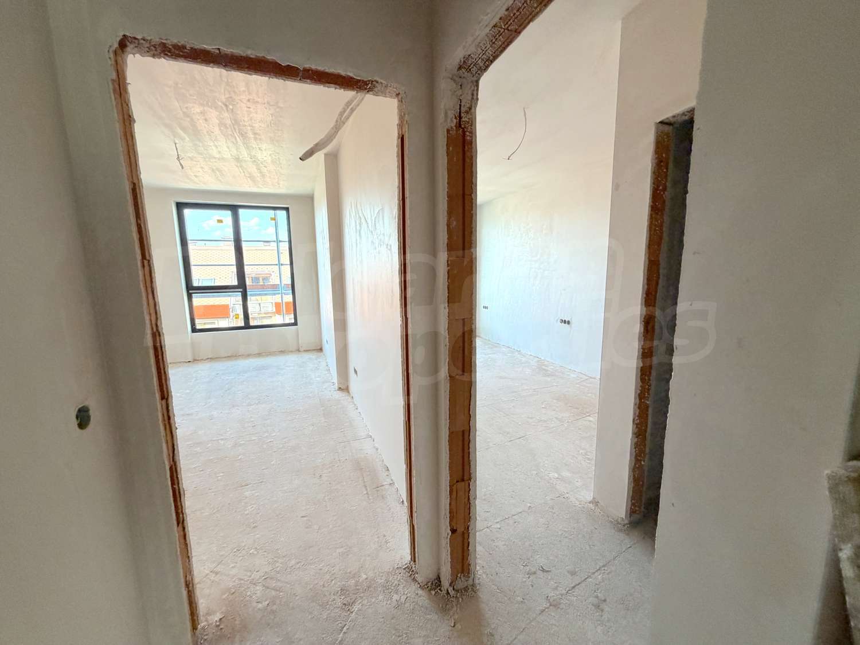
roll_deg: +1.4
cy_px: 322
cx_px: 430
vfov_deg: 85.7
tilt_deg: -8.2
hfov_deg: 102.1
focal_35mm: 14
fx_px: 348
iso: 200
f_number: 2.2
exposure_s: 1/100
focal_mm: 2.22
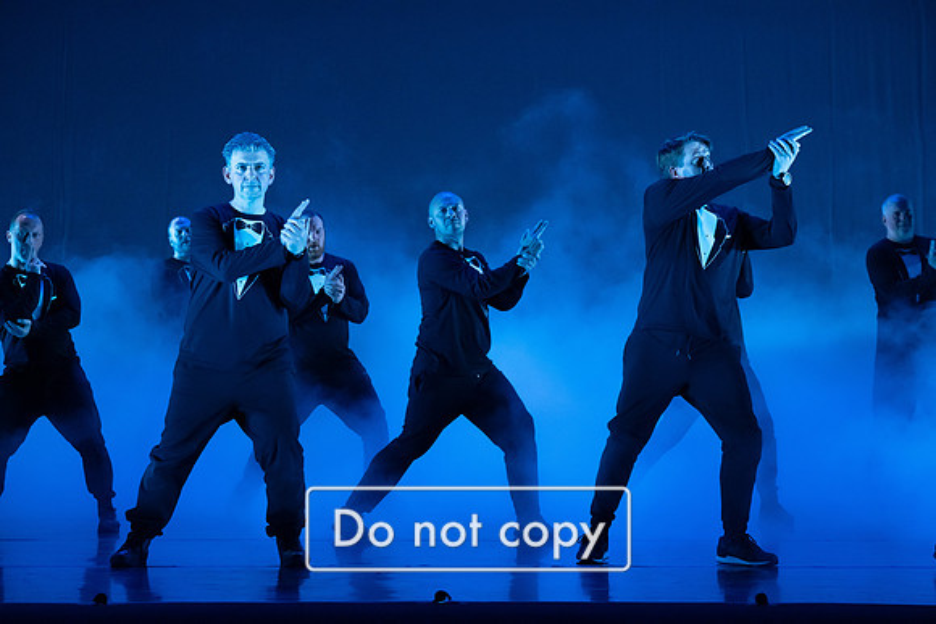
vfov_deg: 16.9
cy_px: 312
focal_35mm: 81
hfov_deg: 25.1
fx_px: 2106
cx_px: 468
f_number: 5.6
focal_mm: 81
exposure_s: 1/250
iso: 4000
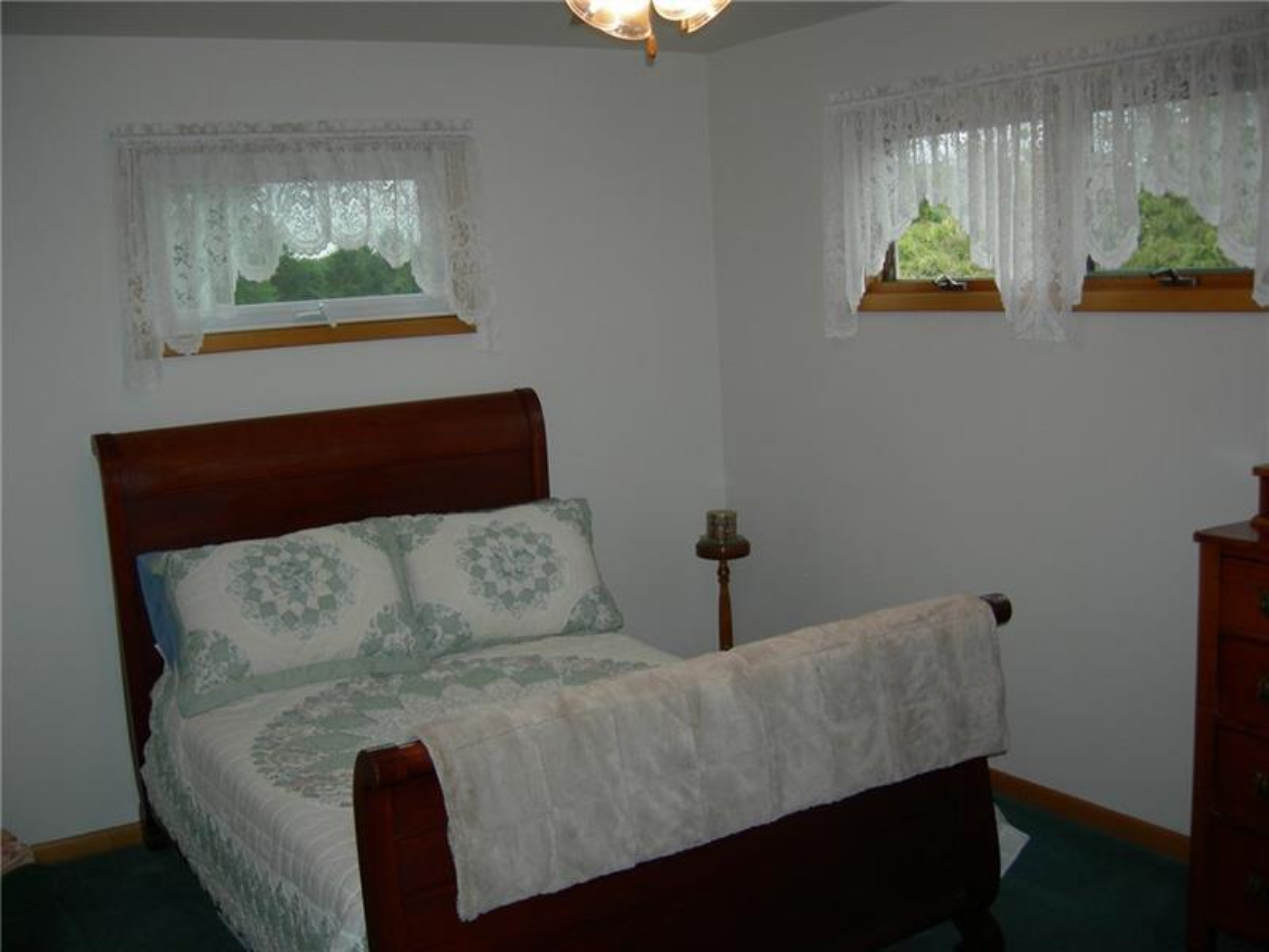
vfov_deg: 39.7
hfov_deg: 51.4
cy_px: 476
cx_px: 634
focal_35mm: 36
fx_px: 1320
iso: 64
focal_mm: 7.5
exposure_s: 1/60.1
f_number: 2.7
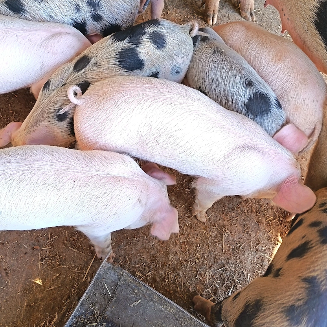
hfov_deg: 48.3
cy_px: 115
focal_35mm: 34
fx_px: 363
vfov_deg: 47.8
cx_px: 140
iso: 462
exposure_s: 1/100
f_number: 1.75
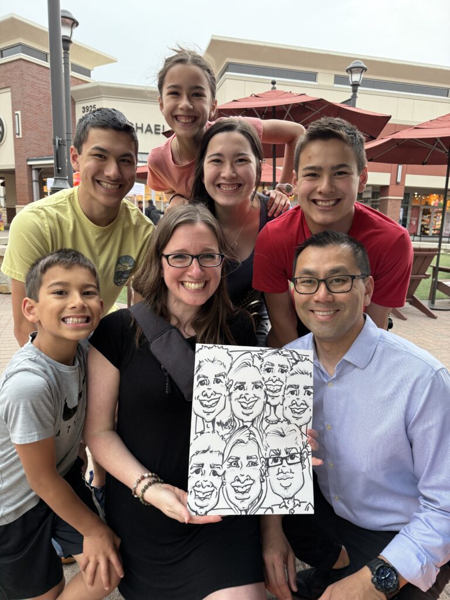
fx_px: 416
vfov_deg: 71.6
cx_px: 225
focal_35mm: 24
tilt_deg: -12.3
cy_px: 300
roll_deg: -2.5
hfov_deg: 56.8
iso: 200
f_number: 1.78
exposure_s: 1/159
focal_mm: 6.76
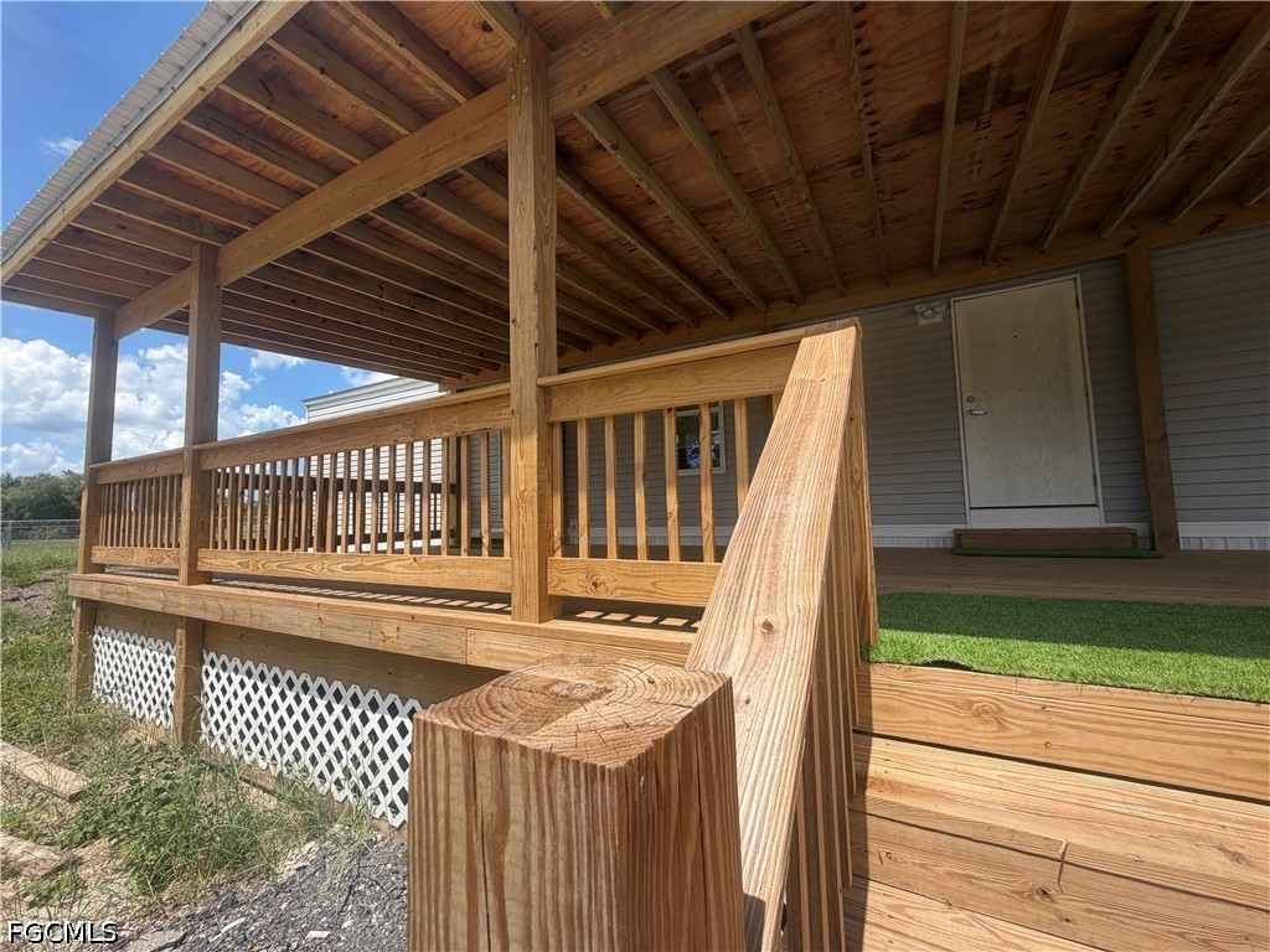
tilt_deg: +3.5
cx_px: 635
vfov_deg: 85.7
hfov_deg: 102.1
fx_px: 514
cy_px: 476
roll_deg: +0.9
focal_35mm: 14
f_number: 2.2
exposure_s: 1/770
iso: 32
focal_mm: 2.22
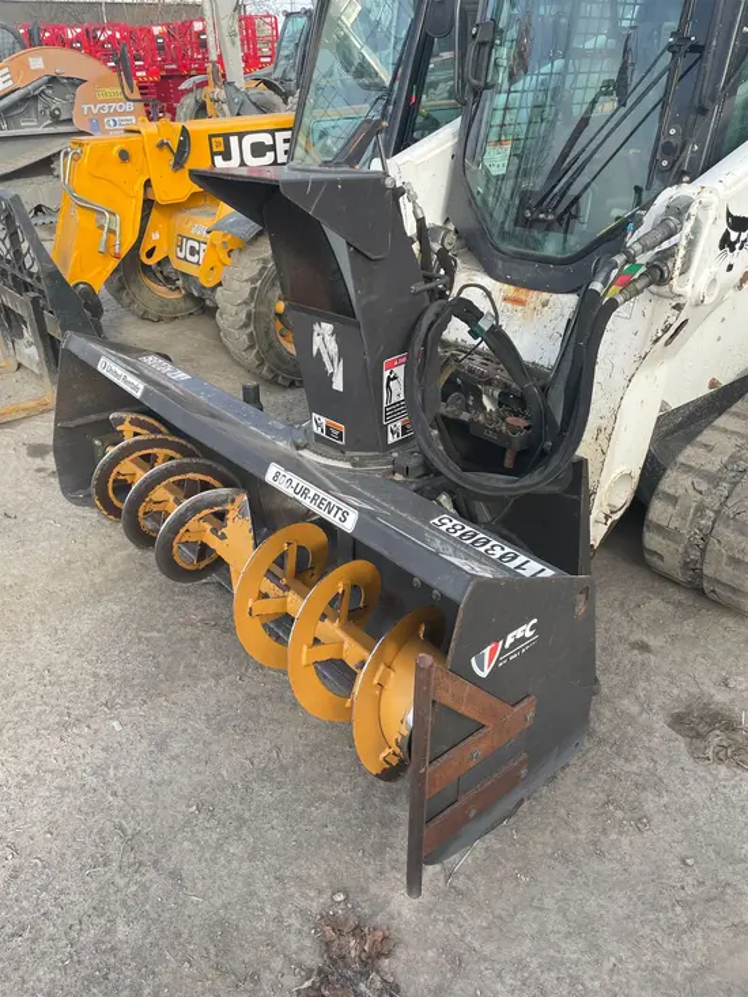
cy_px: 498
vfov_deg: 67.3
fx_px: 749
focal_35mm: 26
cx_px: 374
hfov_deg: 53.1
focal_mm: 4.2
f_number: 1.6
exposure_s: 1/796
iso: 50
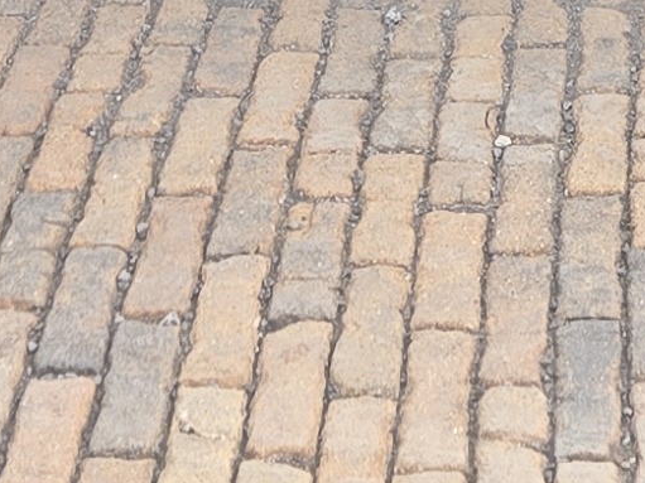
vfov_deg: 7.3
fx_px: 3353
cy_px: -994
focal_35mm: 180
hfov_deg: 10.9
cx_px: 702
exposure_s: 1/421
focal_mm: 5.4
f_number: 1.8
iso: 25
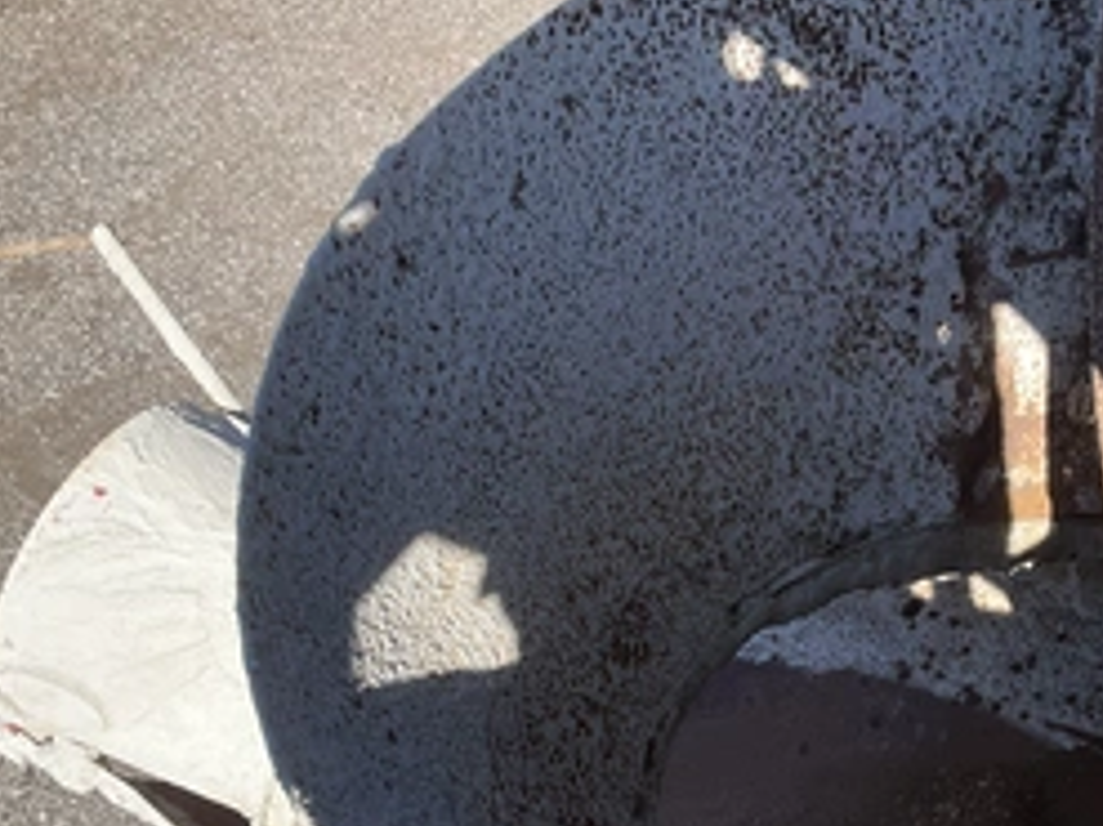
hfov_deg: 40.4
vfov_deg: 30.1
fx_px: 1497
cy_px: 661
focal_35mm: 47
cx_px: 630
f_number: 1.8
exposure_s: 1/816
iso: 25
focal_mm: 3
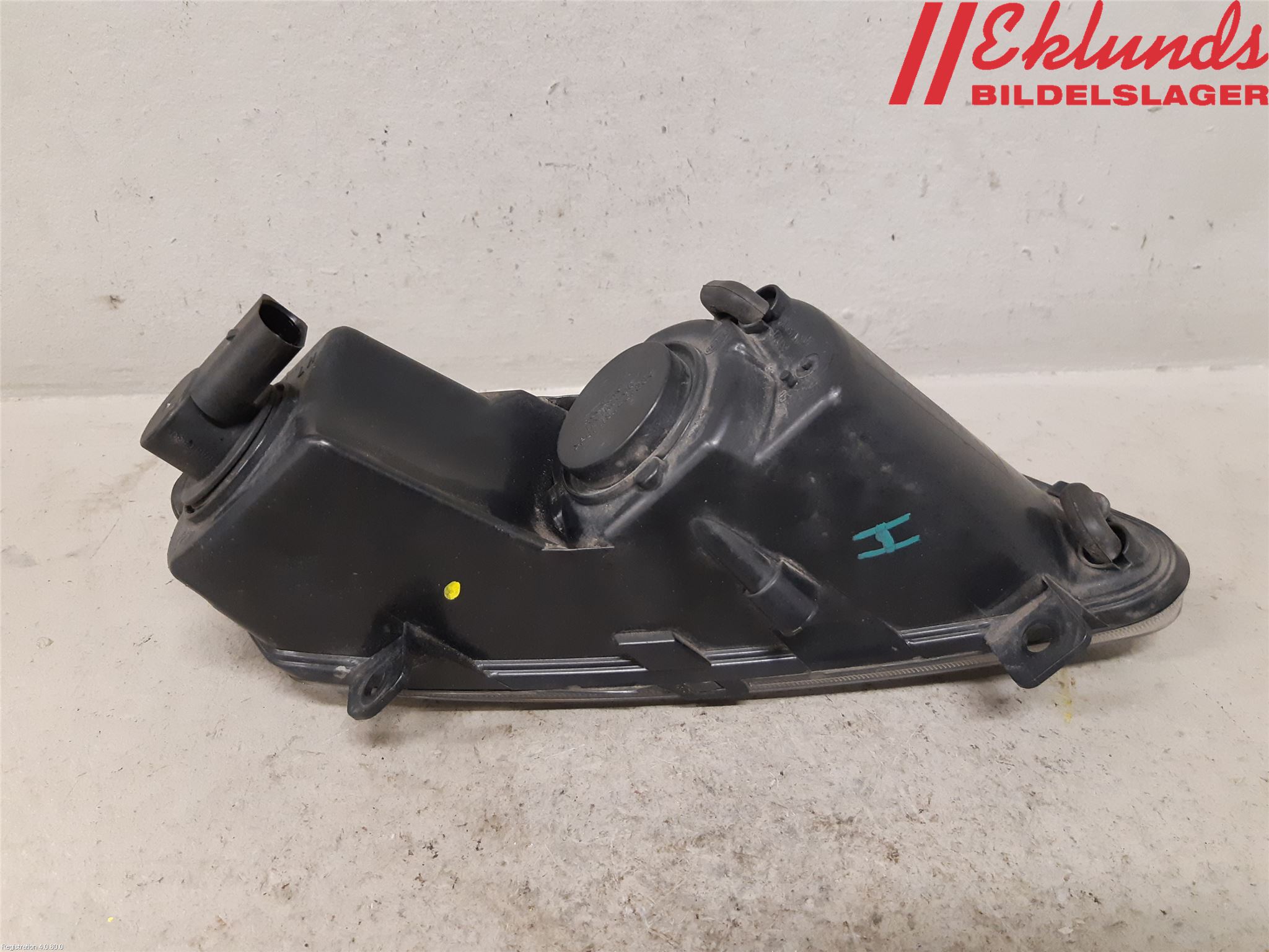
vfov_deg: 53.1
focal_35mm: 26
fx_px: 953
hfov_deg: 67.3
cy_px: 476
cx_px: 634
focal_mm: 3.93
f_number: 1.7
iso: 250
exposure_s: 1/50
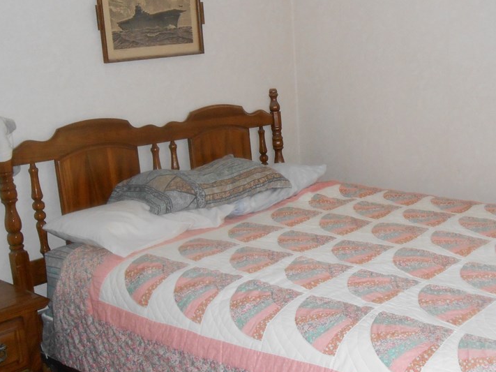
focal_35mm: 49
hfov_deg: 38.4
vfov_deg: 29.7
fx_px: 702
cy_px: 188
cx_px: 339
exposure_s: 1/30
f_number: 3.9
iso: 320
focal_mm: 6
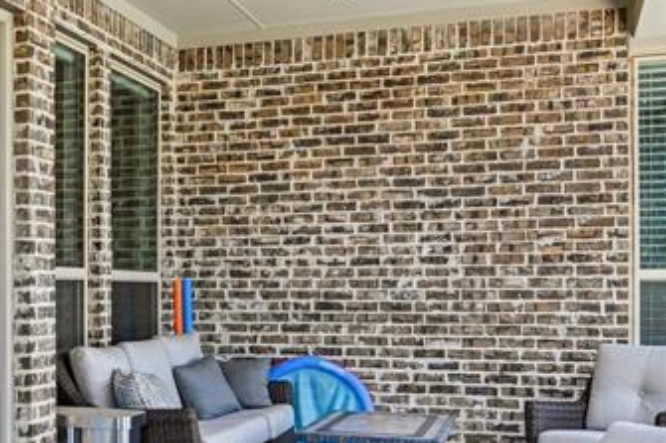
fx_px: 1017
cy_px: 288
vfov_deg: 24.5
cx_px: 103
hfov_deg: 34.8
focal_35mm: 55
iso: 400
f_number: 8
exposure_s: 1/100
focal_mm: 18
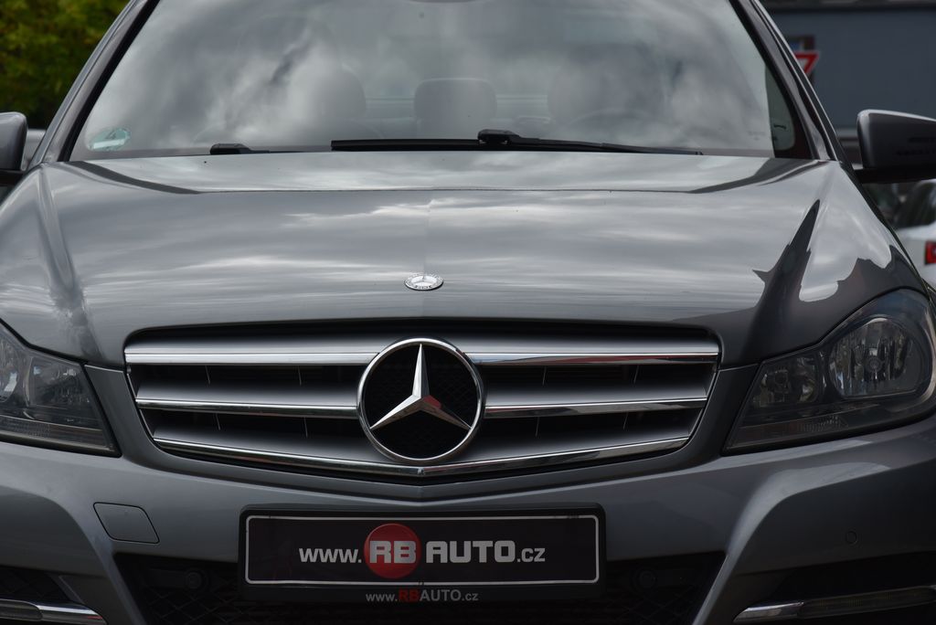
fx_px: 2914
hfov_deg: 18.3
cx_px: 468
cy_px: 312
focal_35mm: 112
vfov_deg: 12.2
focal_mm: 112
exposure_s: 1/500
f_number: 11
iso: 500
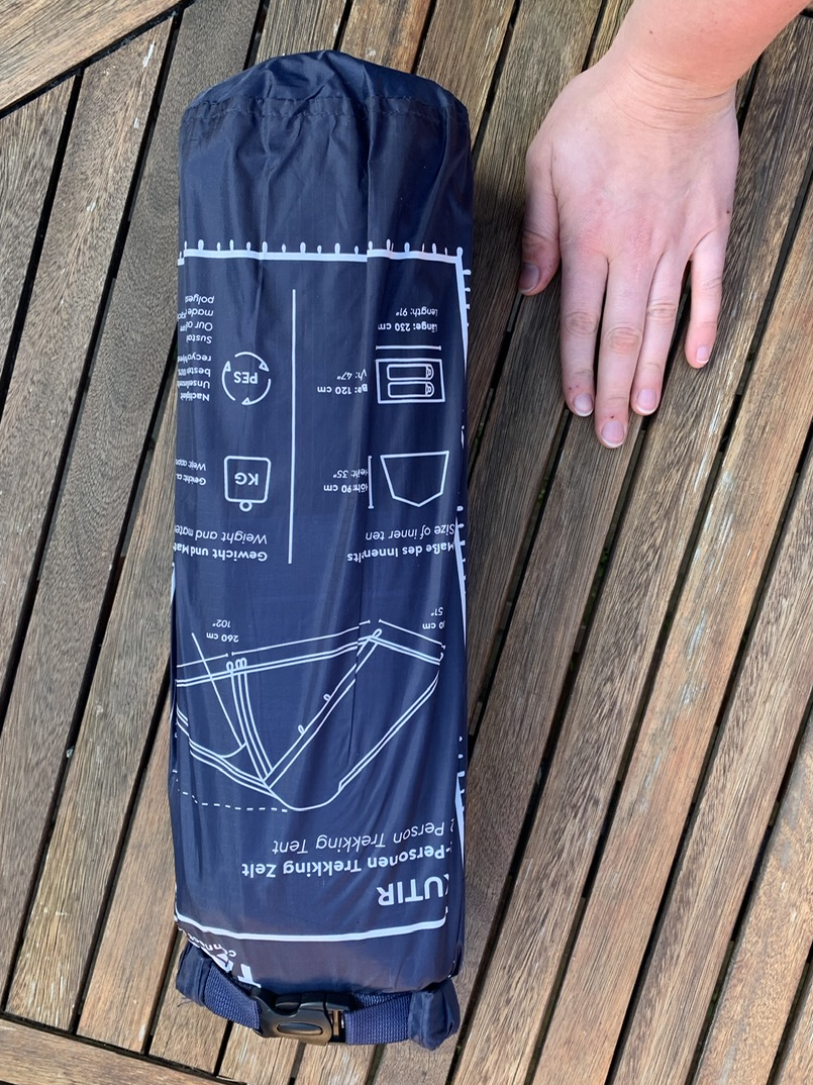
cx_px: 468
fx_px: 971
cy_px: 531
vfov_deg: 58.4
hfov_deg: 45.3
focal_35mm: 31
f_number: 1.8
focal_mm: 4.25
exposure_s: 1/121
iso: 32
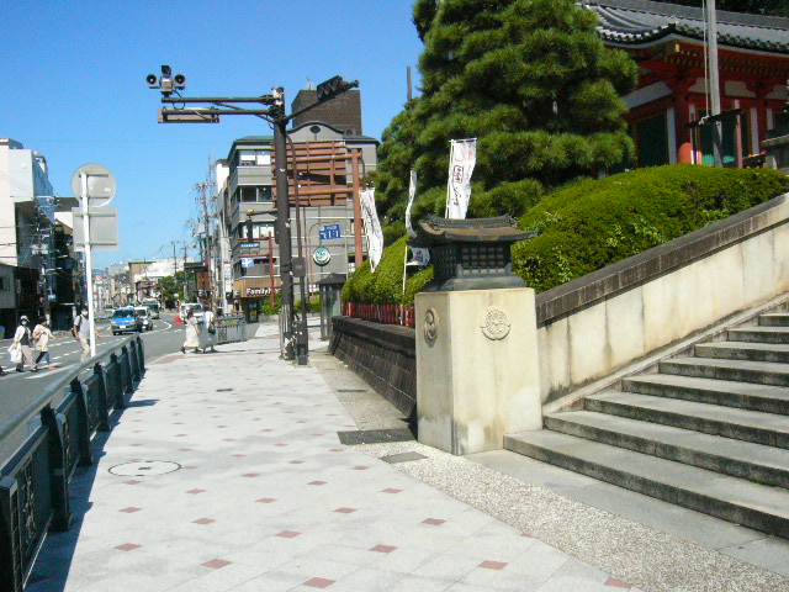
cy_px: 296
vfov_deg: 40.7
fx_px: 798
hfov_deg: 52.6
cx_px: 394
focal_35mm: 35
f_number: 8
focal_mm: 5.8
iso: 400
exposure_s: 1/2000
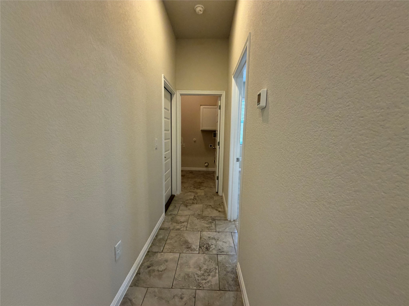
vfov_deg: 85.7
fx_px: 165
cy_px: 153
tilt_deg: -4.5
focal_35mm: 14
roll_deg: -1.4
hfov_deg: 102.1
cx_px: 204
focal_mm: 2.22
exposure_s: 1/60
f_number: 2.2
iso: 200
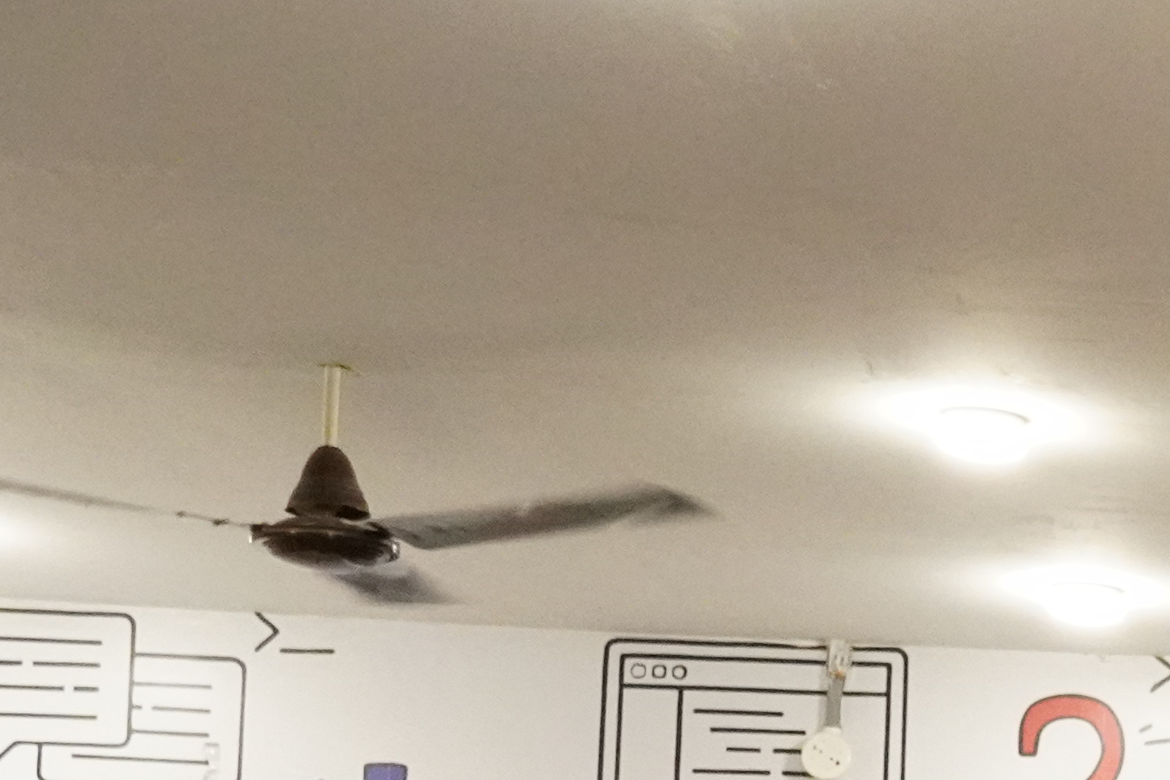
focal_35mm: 126
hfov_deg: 15.3
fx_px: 4095
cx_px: 1632
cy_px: 1306
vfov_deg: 10.4
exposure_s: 1/160
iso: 6400
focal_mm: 22
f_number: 5.6
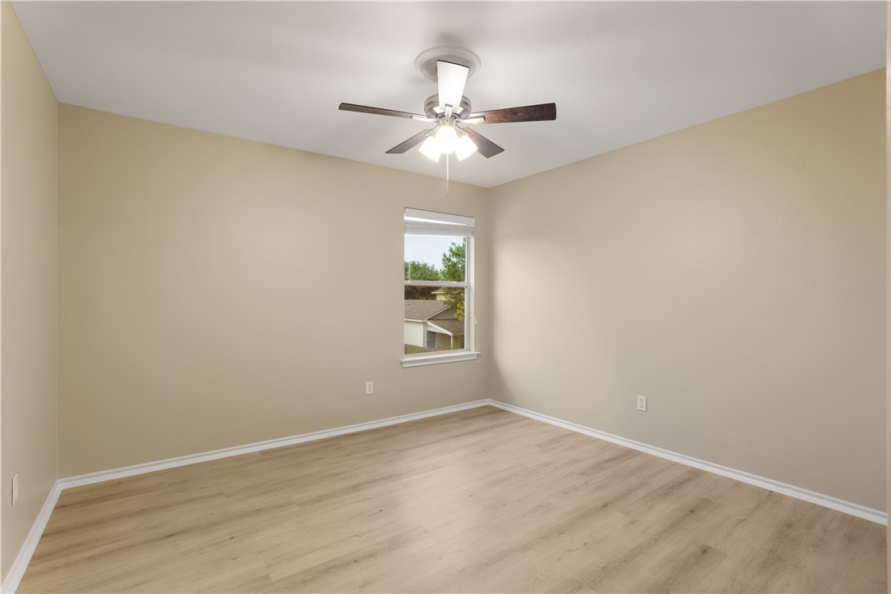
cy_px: 297
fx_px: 396
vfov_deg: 73.7
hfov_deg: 96.7
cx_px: 446
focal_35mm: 16
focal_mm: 16
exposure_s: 2
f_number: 8
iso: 100
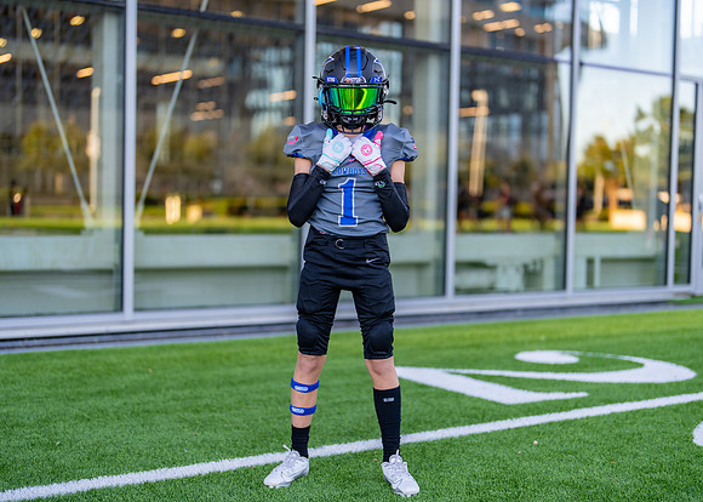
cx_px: 360
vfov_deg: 26.1
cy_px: 250
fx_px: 1081
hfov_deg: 36.0
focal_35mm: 54
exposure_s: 1/640
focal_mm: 50
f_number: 1.2
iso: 100
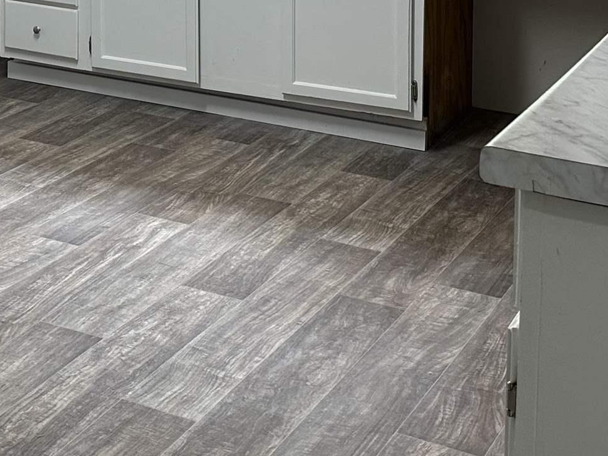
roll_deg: -0.7
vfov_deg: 18.3
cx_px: 126
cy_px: -105
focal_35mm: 76
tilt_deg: -6.8
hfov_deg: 25.2
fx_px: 1335
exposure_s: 1/120
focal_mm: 6.86
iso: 160
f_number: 1.78
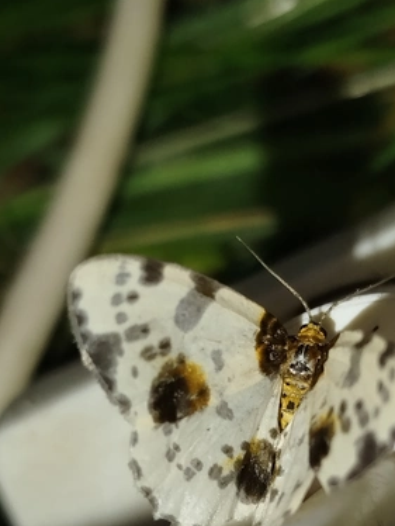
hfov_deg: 19.1
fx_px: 1170
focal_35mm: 77
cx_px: 242
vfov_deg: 25.1
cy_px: 374
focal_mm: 5.31
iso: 80
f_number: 1.7
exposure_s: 1/100
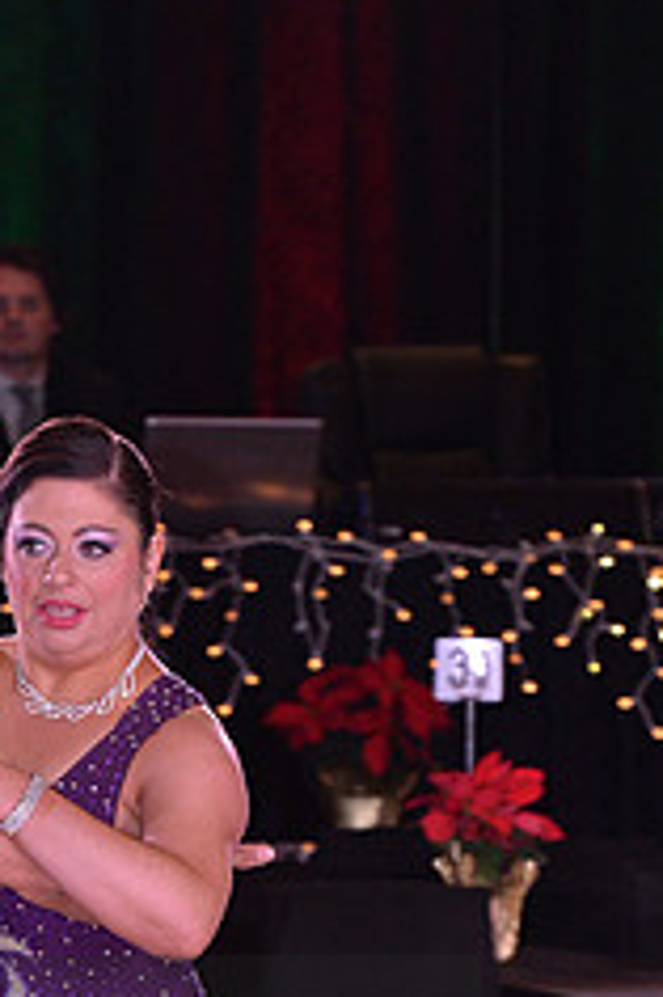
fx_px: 10872
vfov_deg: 5.2
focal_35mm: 393
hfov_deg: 3.5
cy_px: 1098
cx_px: -99
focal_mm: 160
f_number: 7.1
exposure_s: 1/250
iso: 2000
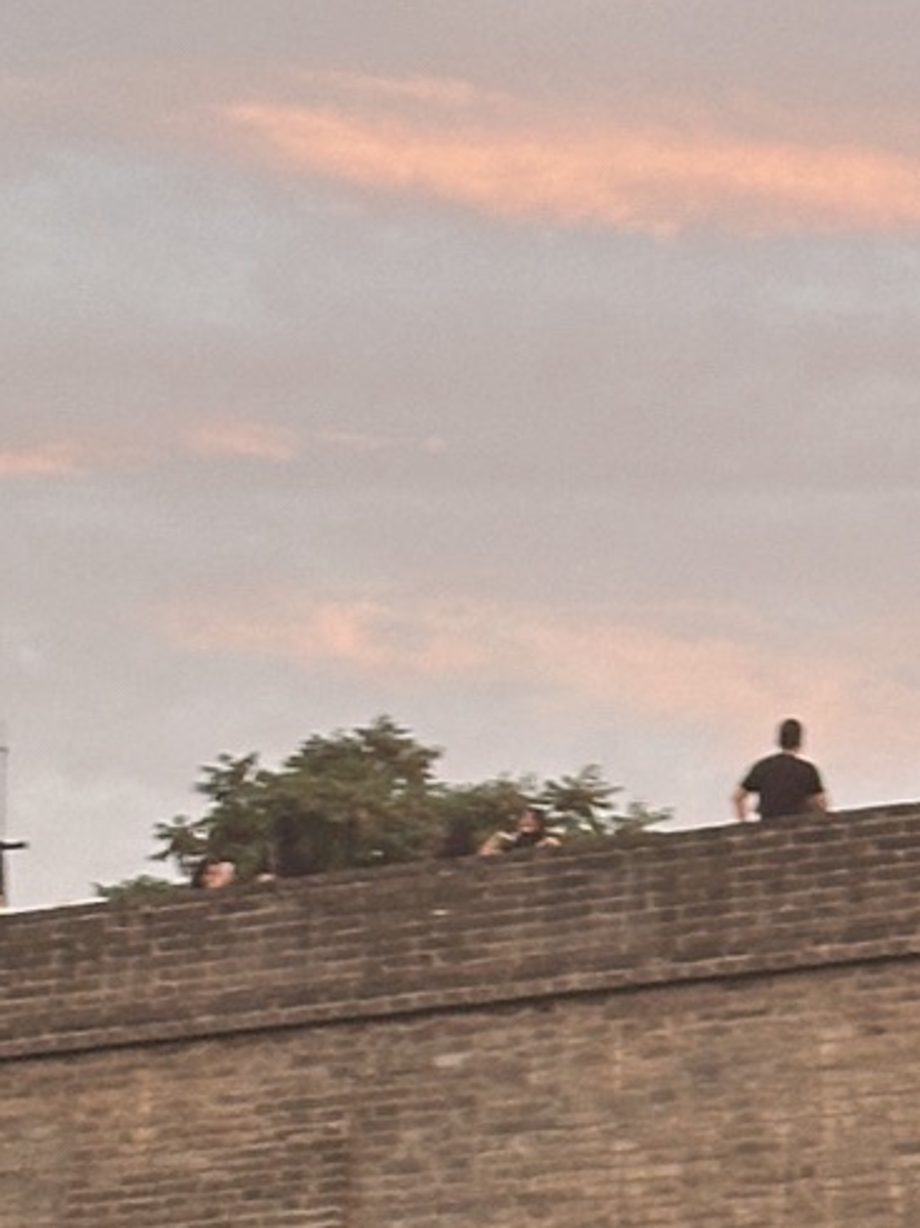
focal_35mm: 196
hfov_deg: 7.4
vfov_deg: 10.1
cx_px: 1492
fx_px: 6952
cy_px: 900
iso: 100
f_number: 1.78
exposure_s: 1/60
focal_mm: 6.86
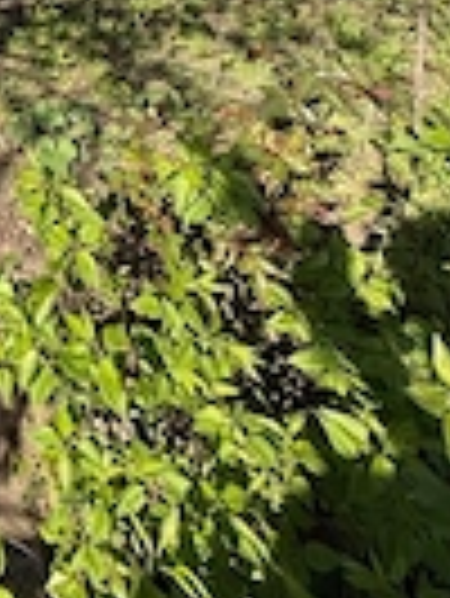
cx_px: -212
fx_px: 727
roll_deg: -1.7
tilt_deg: -14.5
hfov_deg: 26.1
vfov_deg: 34.4
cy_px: -144
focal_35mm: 42
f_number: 2.2
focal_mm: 2.22
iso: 50
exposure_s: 1/928
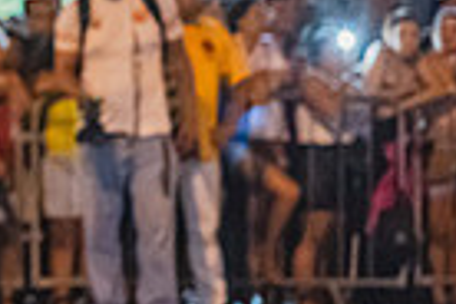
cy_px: -31
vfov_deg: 6.3
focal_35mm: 216
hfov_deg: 9.1
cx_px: -374
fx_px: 2736
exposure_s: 1/320
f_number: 1.4
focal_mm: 50
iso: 6400
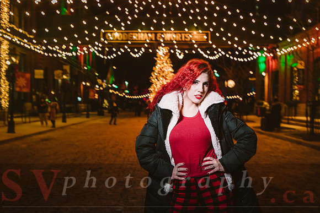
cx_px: 160
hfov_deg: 55.8
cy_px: 106
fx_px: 302
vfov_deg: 38.9
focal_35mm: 34
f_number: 3.5
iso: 800
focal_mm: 34
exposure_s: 1/30
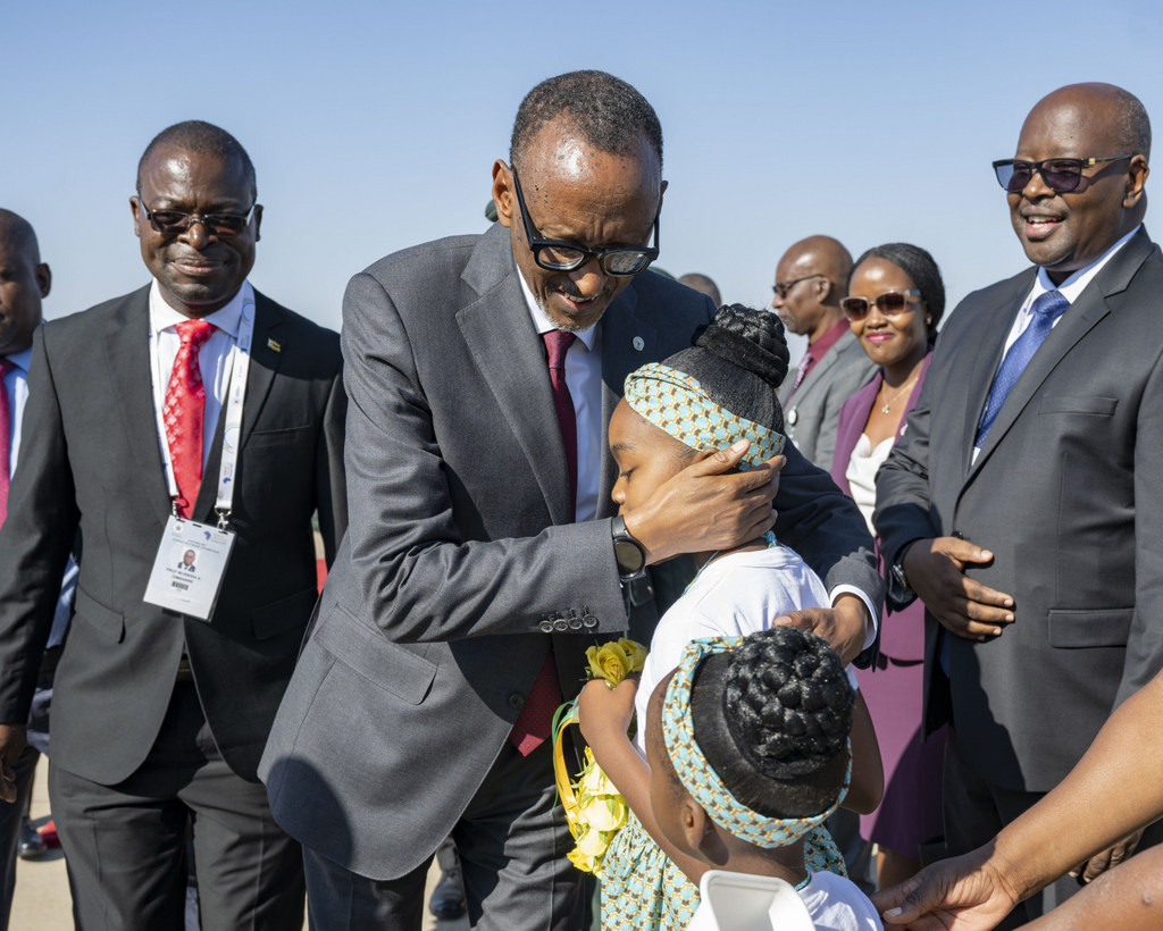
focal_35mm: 43
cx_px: 696
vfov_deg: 34.9
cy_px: 562
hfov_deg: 42.8
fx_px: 1474
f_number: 5
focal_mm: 31.5
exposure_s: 1/250
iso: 64
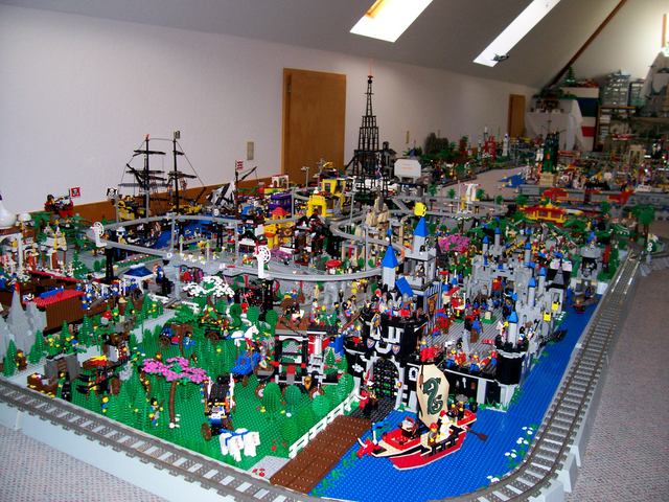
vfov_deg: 41.8
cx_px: 334
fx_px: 657
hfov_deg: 54.0
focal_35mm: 34
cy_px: 251
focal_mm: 5.6
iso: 140
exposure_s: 1/112
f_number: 2.7
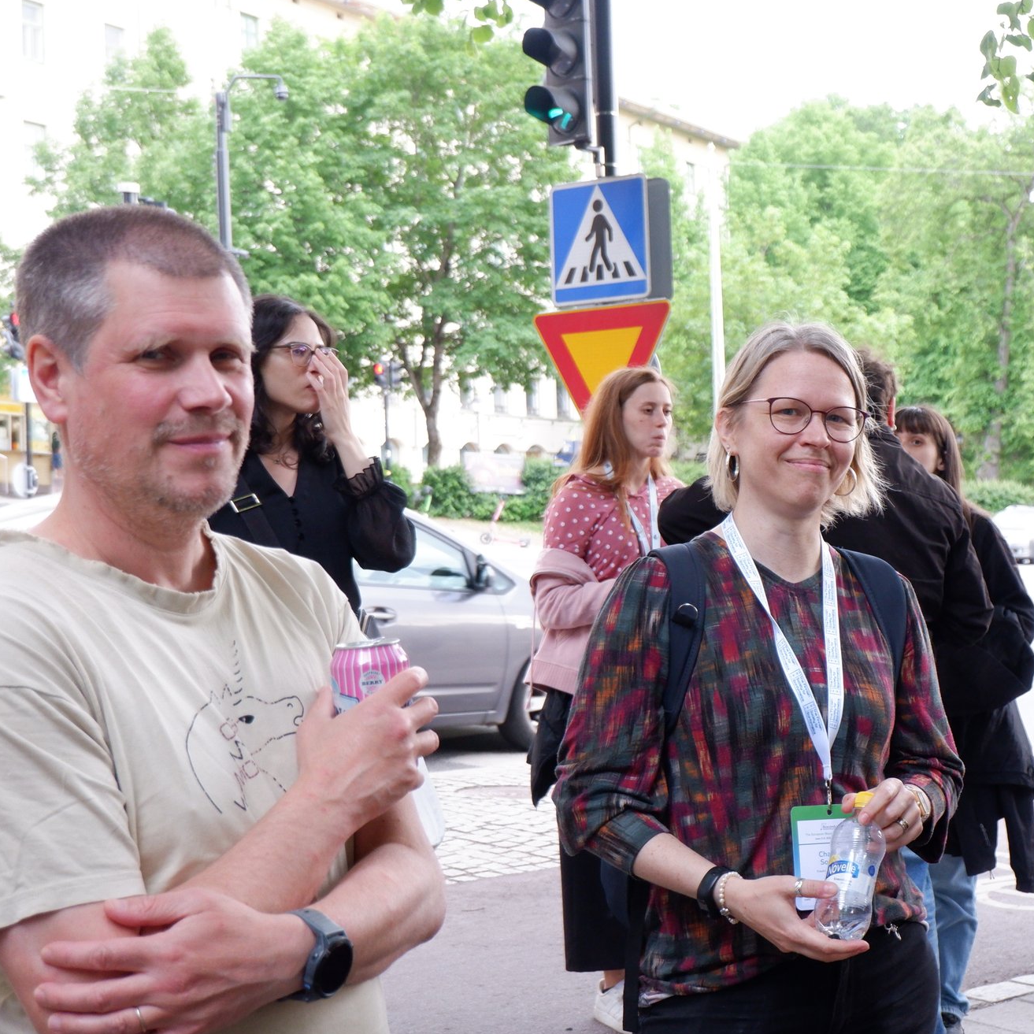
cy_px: 517
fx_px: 1926
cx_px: 783
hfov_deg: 29.5
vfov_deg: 30.0
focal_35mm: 57
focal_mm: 29.6
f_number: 4.5
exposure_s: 1/160
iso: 1600
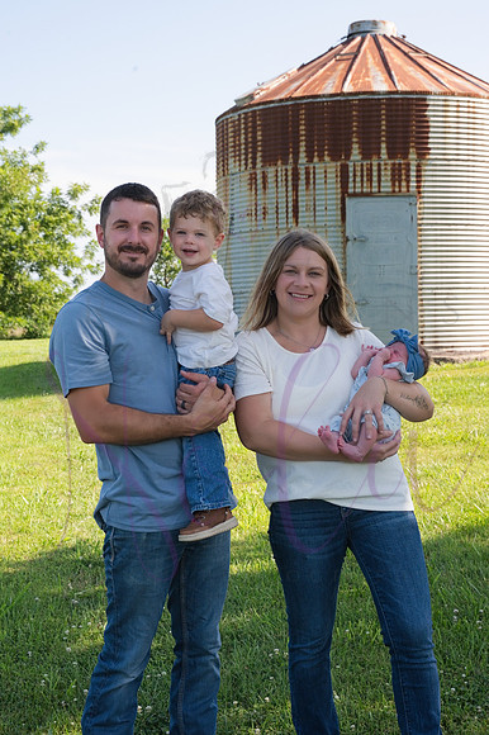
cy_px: 368
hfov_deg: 23.8
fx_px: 1163
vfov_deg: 35.1
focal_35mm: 57
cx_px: 244
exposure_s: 1/320
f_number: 10
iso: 400
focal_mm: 57
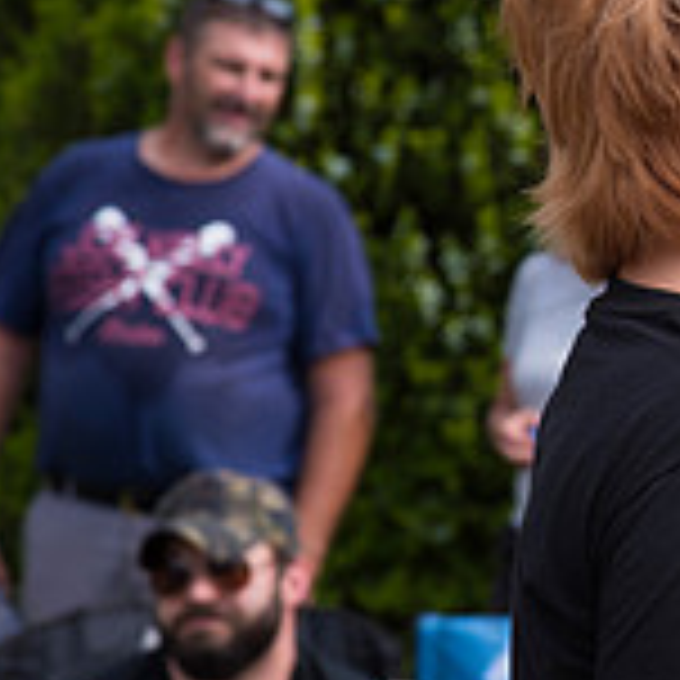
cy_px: 209
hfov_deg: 5.4
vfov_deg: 5.5
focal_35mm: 319
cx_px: 1166
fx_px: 7090
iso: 280
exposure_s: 1/500
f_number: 6.3
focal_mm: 98
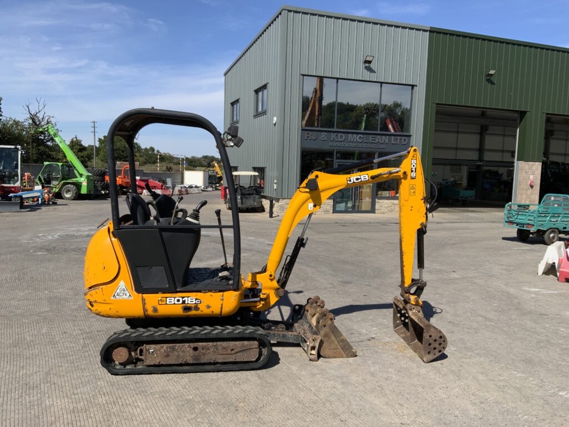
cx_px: 284
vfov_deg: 48.2
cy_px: 214
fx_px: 477
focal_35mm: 29
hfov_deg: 61.7
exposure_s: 1/2227
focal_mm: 3
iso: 16
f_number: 1.8
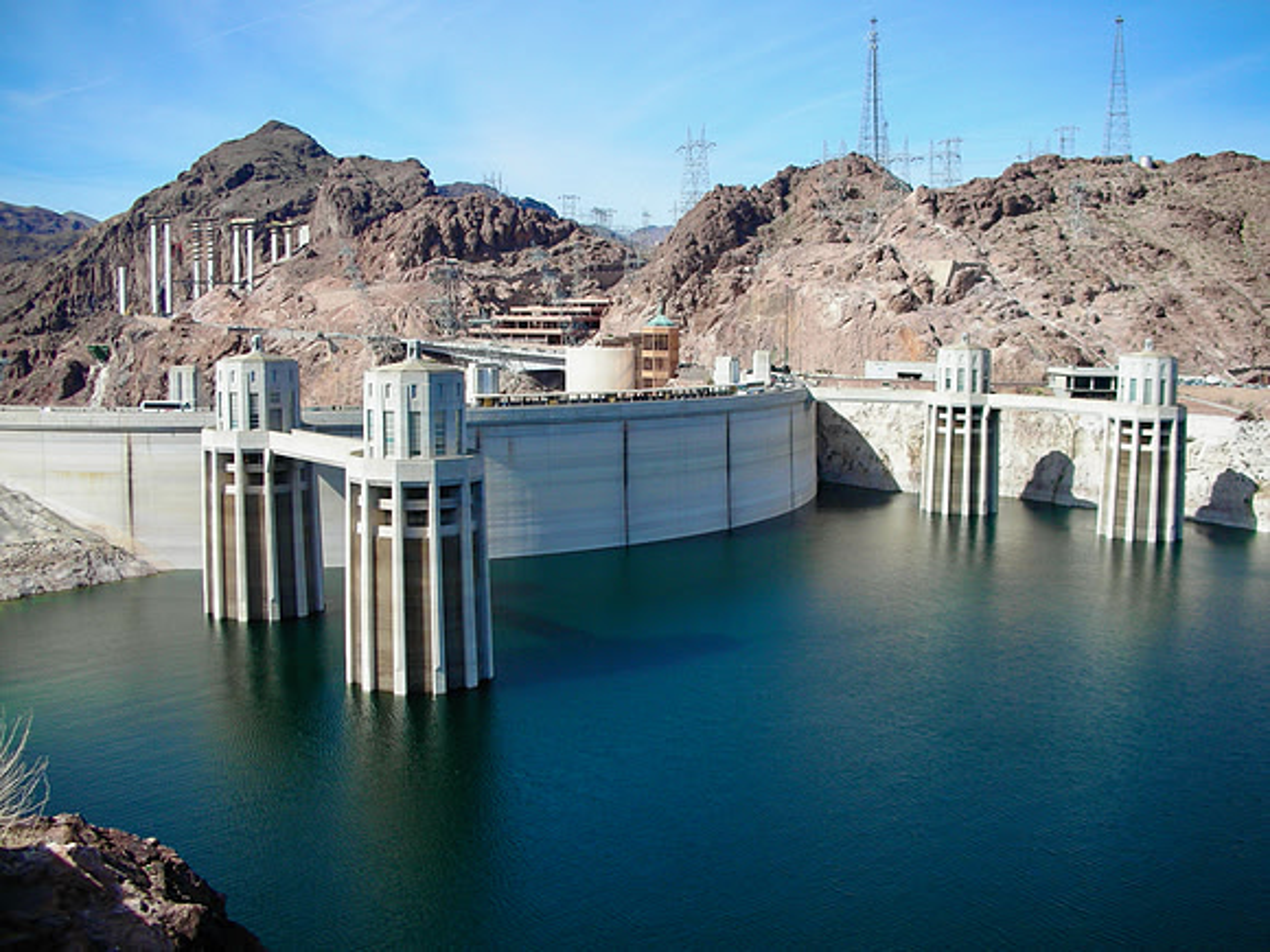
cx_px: 635
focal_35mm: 35
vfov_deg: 40.7
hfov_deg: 52.6
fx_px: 1284
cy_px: 476
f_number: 8.5
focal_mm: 5.8
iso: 50
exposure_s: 1/64.8
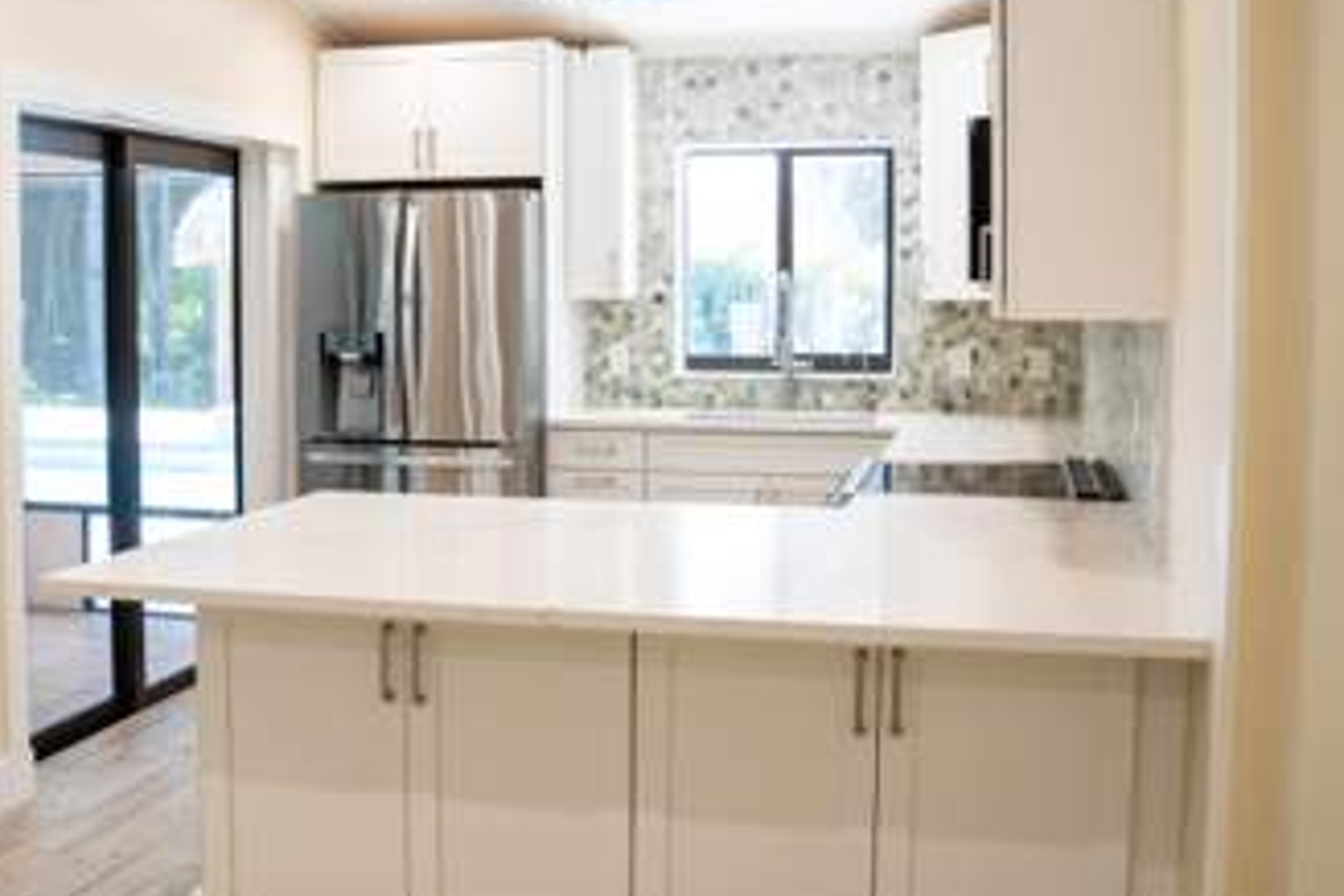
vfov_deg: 30.5
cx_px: 497
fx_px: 1643
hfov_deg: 44.1
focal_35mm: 44
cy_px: 399
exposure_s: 1/20
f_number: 2.8
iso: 100
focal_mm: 20
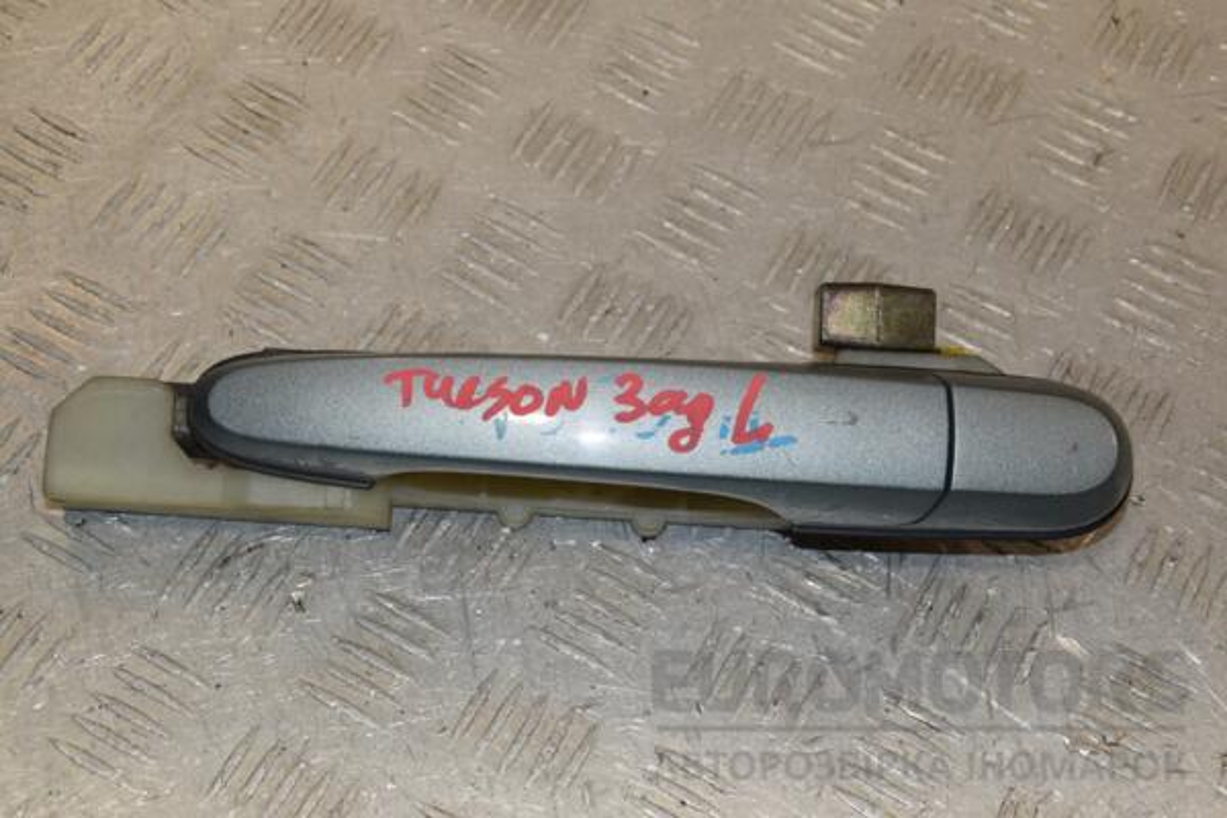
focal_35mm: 68
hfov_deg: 29.9
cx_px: 614
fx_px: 2300
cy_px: 409
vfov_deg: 20.2
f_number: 10
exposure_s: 1/200
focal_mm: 45
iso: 800
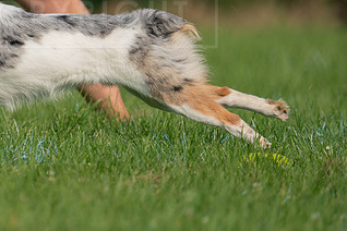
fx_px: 10554
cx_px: 38
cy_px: 31
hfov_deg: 1.9
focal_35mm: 1095
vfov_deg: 1.3
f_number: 6.3
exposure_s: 1/4000
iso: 640
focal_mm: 600
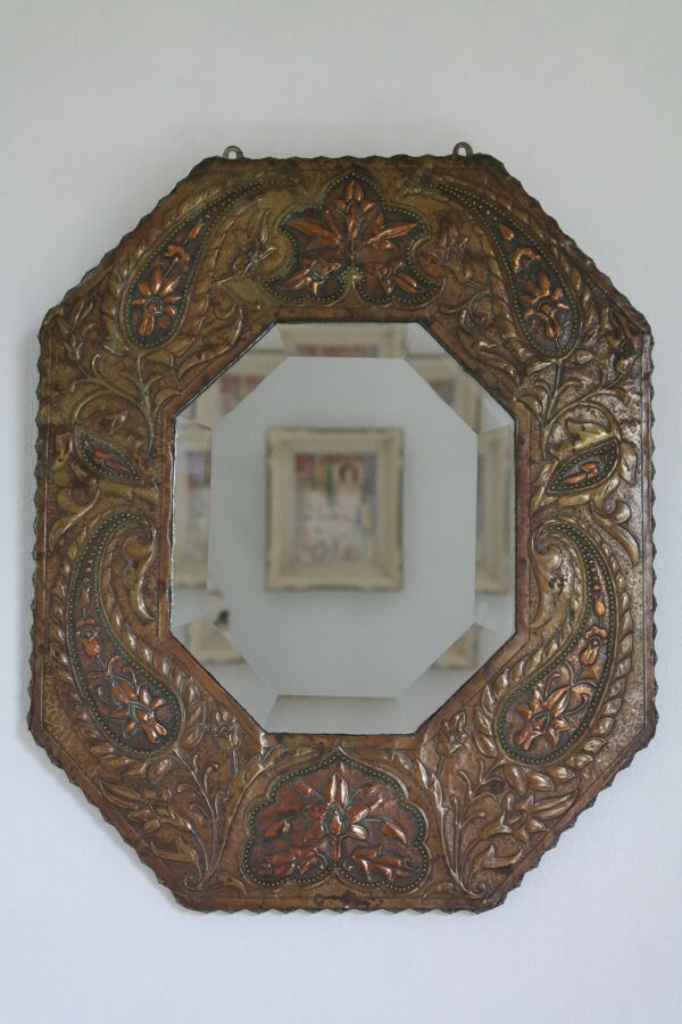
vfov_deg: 26.3
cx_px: 341
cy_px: 512
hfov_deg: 17.7
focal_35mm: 77
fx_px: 2188
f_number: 5.6
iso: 3200
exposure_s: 1/80
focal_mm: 50
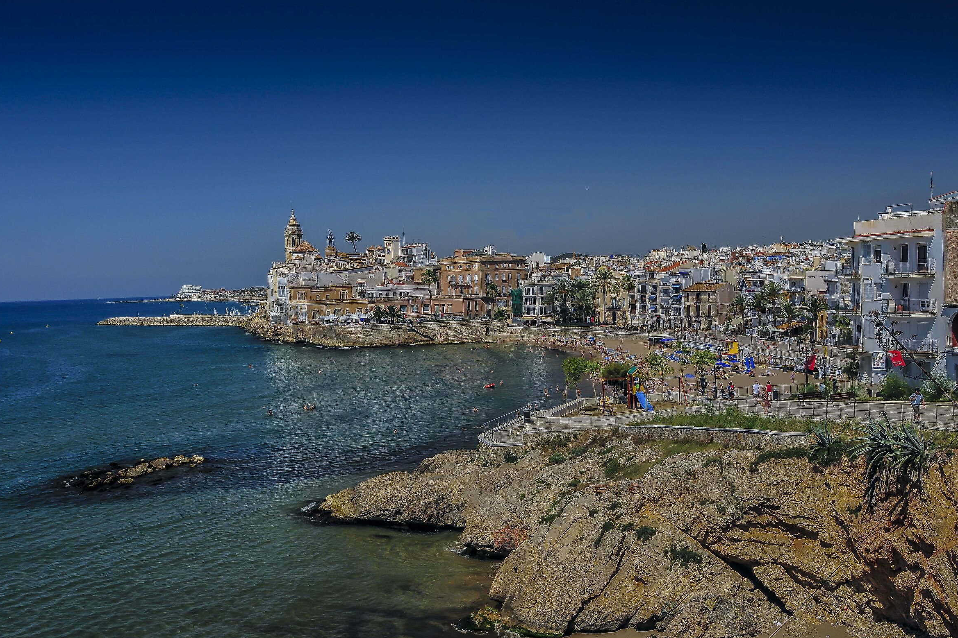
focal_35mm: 40
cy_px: 323
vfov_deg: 33.4
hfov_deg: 48.5
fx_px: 1064
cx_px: 480
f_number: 13
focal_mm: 26
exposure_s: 1/100
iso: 200
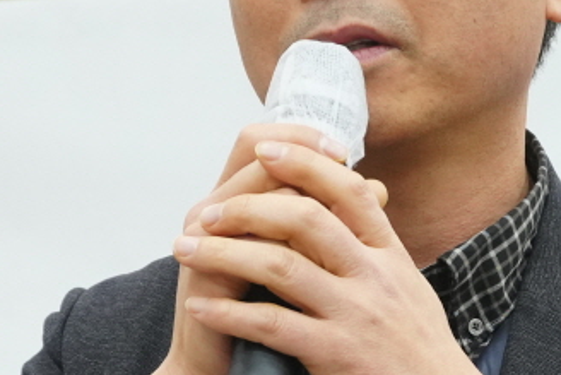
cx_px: 393
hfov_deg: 10.7
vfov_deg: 7.1
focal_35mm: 192
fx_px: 2993
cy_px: 502
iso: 2000
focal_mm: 35
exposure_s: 1/160
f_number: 4
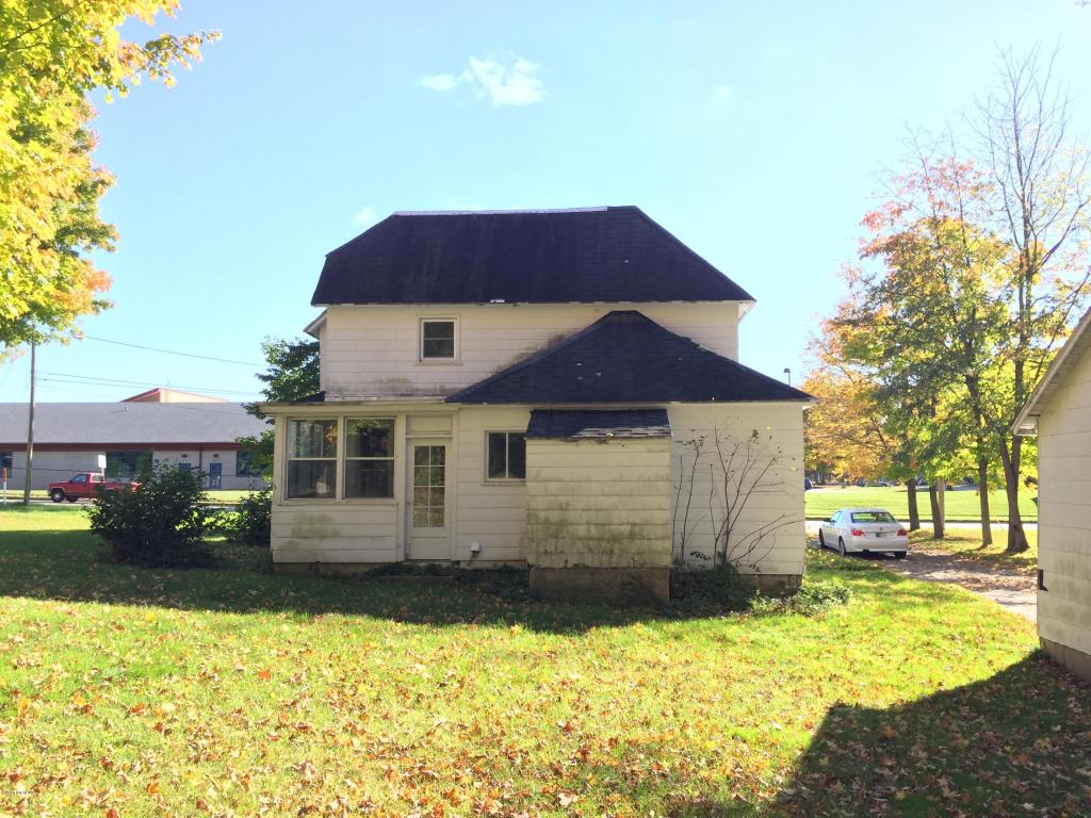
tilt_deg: +3.8
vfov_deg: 48.2
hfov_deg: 61.7
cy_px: 409
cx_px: 546
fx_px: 914
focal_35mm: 29
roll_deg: -0.1
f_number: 2.2
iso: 32
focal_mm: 4.15
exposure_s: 1/359
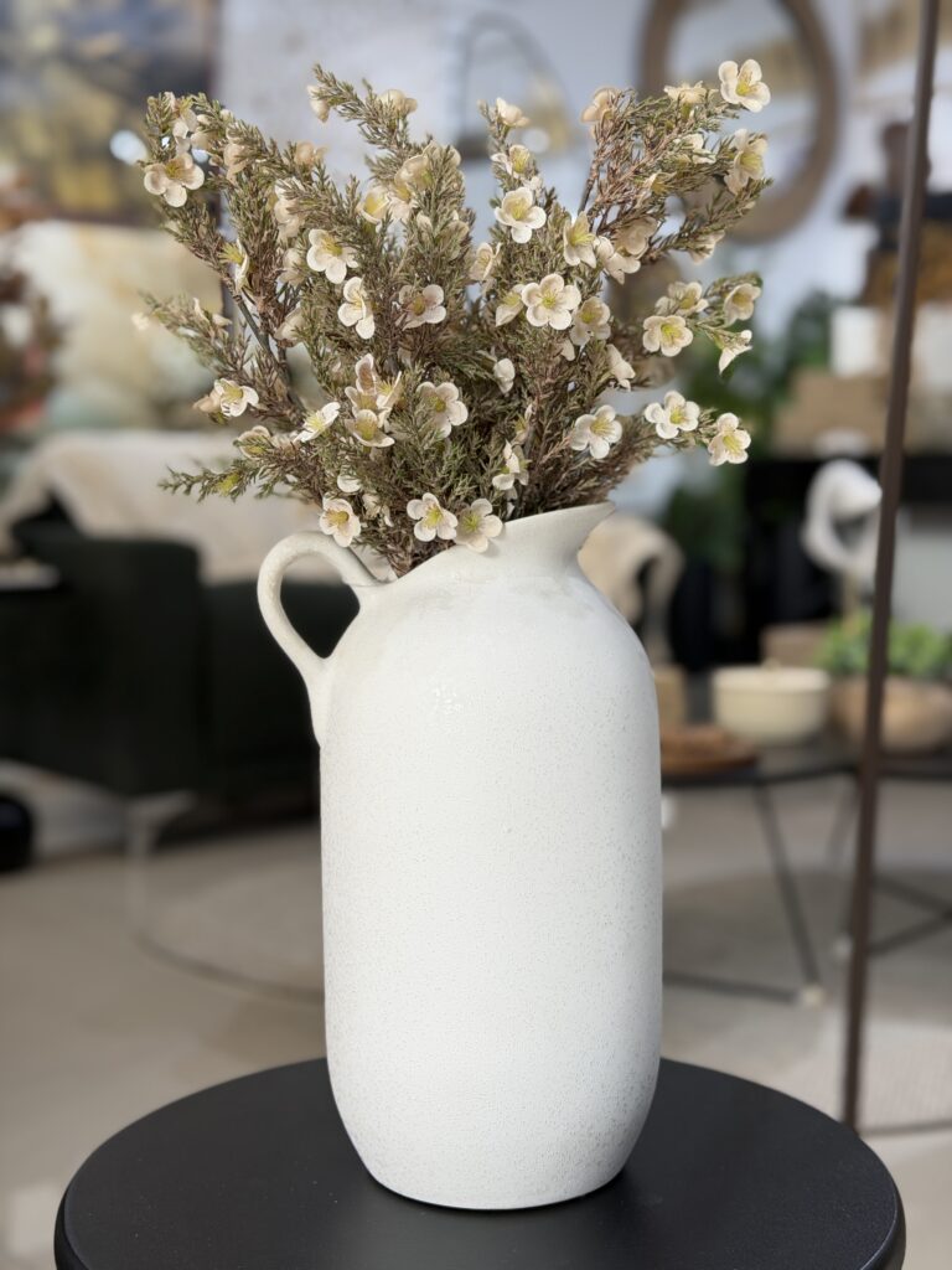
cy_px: 635
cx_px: 476
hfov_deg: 30.3
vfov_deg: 39.7
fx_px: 1760
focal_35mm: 48
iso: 50
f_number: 1.78
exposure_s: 1/60
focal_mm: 6.76
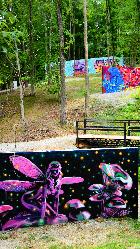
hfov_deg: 29.0
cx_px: 79
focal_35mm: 41
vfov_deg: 49.4
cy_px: 124
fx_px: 271
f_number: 4.5
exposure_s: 1/200
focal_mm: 26
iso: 200
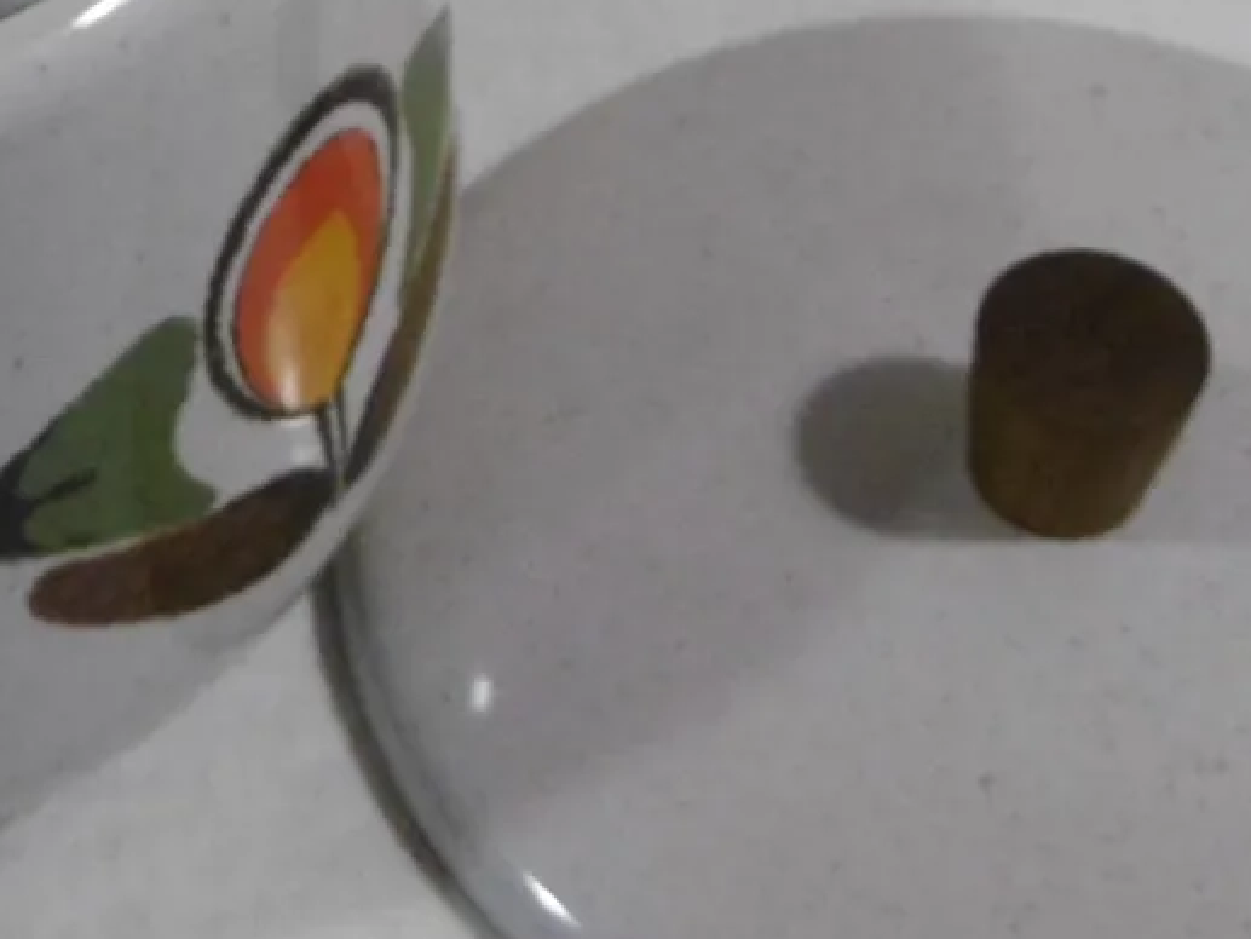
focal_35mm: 133
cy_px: 63
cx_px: -39
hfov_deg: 14.6
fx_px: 4808
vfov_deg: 11.1
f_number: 3.8
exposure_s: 1/60
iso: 400
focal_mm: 7.7
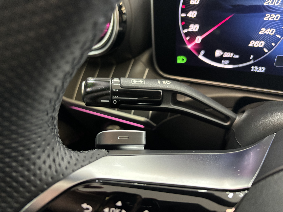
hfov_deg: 67.3
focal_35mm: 26
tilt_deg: -37.9
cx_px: 142
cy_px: 106
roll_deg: +9.0
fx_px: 213
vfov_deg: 53.1
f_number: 1.6
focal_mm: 5.96
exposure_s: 1/34
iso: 500
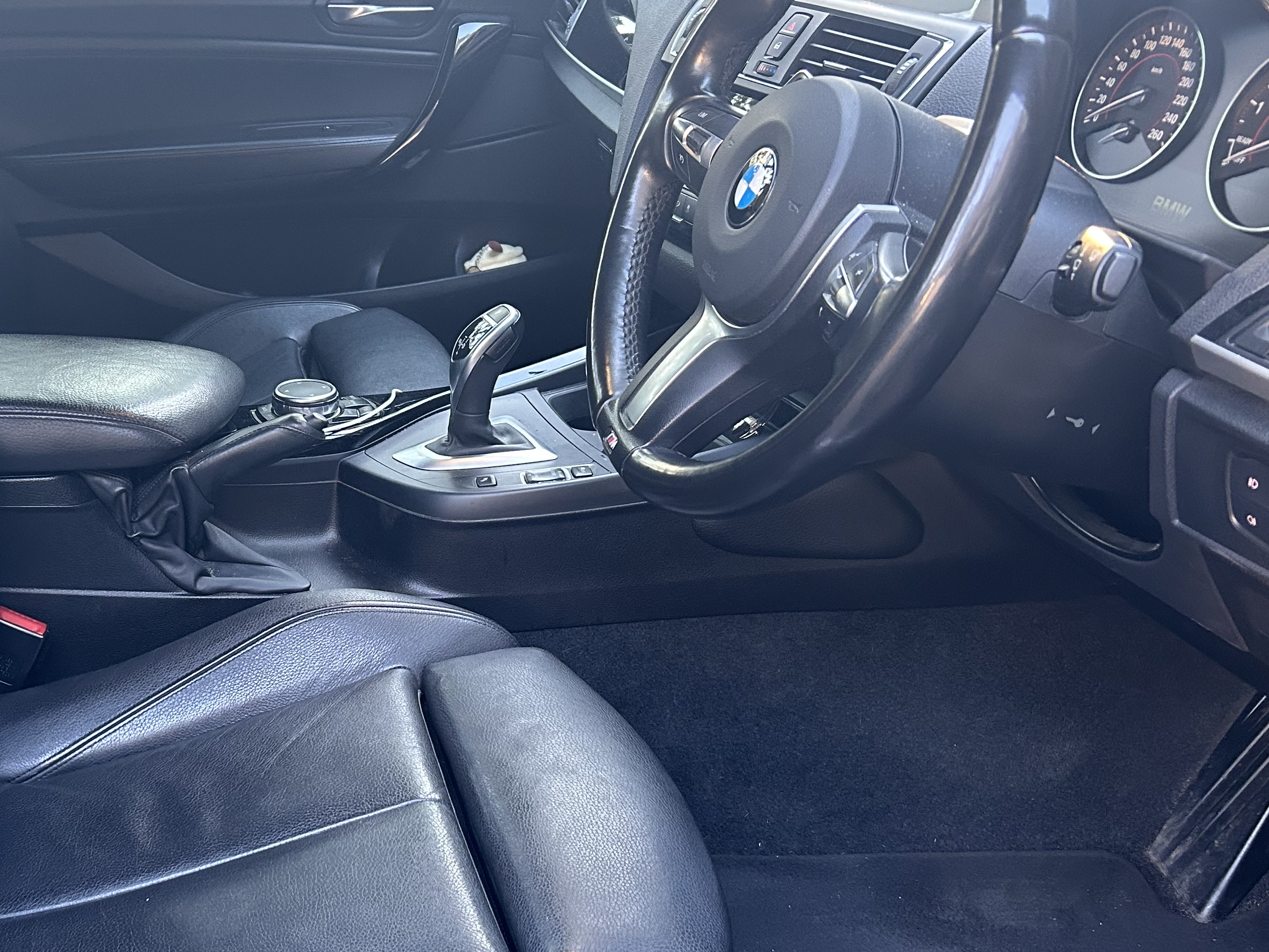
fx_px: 1466
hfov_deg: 45.2
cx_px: 316
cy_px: 562
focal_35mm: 40
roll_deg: -0.5
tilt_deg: -27.4
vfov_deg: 35.9
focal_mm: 5.7
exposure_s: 1/60
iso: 250
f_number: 1.5
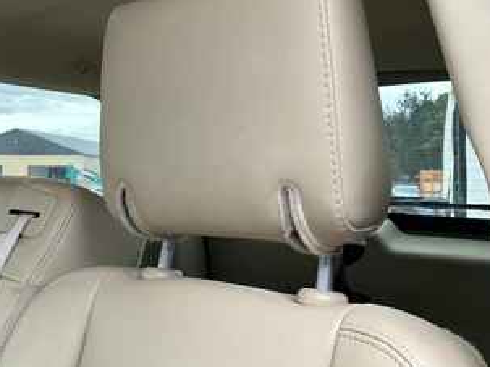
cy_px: 136
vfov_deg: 38.4
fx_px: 524
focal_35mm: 37
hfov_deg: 49.9
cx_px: 291
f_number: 1.8
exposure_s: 1/122
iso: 32
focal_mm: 3
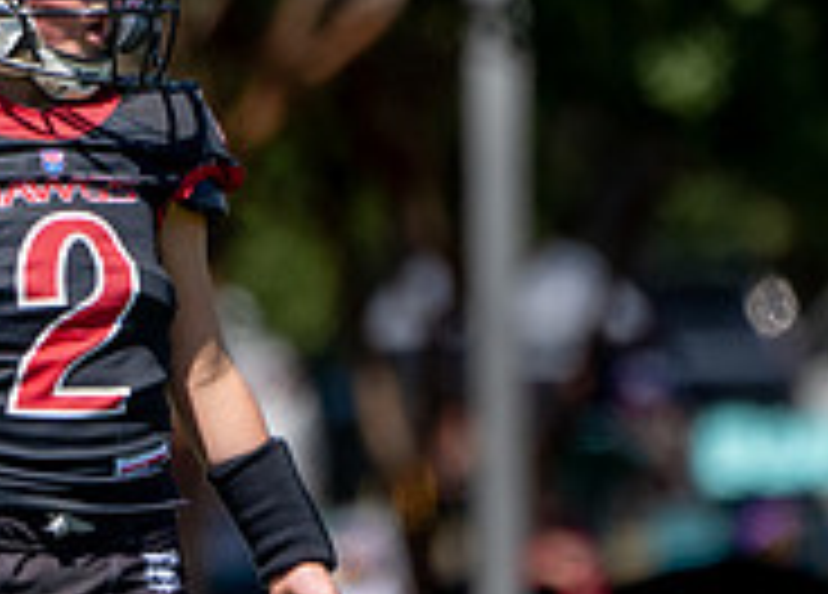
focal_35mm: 2028
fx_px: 47760
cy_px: 248
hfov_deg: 1.0
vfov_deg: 0.7
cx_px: 13
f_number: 5.6
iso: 200
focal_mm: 400
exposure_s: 1/1250
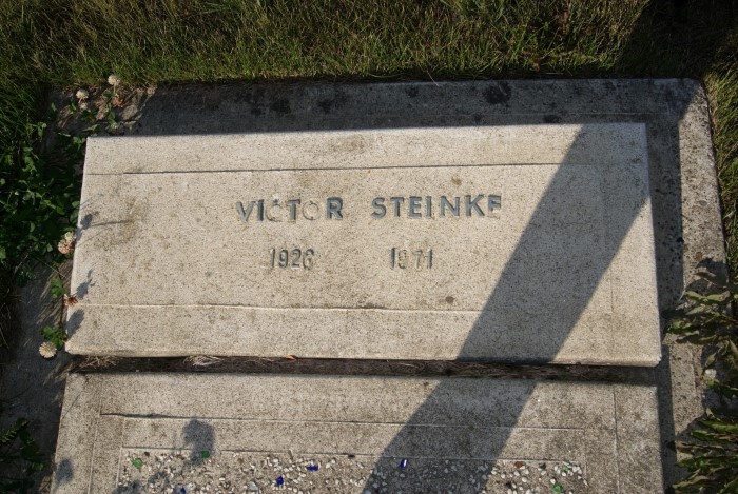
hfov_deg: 53.1
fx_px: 739
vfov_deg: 37.0
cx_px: 369
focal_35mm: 36
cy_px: 247
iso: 100
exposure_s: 1/160
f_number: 13
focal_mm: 24
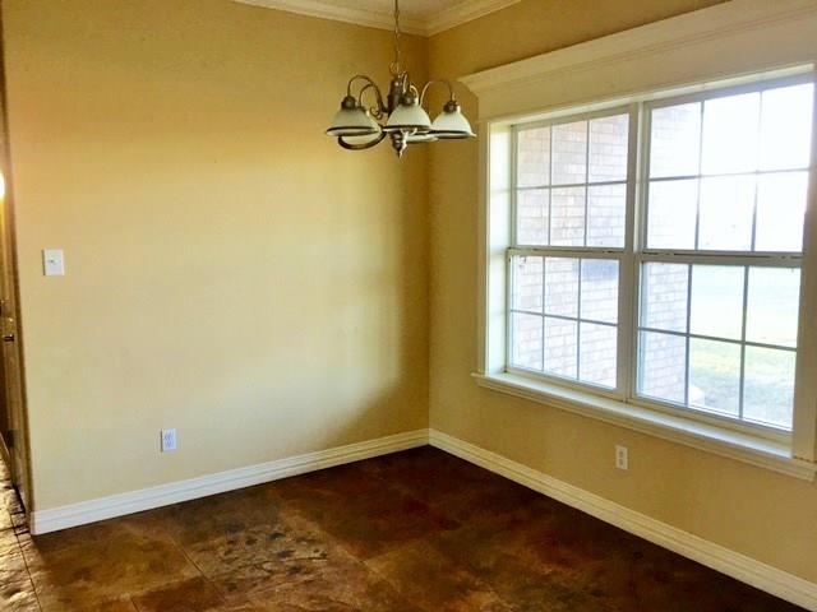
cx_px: 408
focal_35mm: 29
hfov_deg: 61.7
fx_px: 684
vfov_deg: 48.2
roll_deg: +0.2
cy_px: 306
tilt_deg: -6.3
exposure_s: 1/15
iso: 32
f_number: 2.2
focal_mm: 4.15
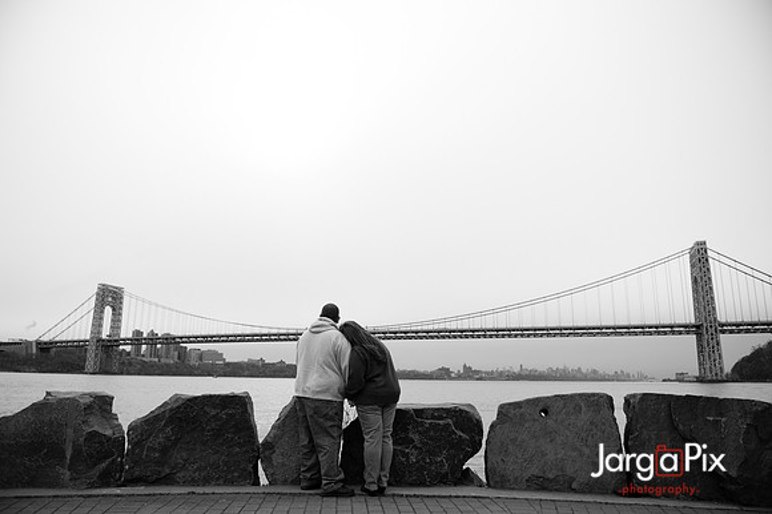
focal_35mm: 24
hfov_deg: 73.8
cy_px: 257
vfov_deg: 53.1
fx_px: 514
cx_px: 386
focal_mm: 24
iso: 100
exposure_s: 1/800
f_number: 3.5
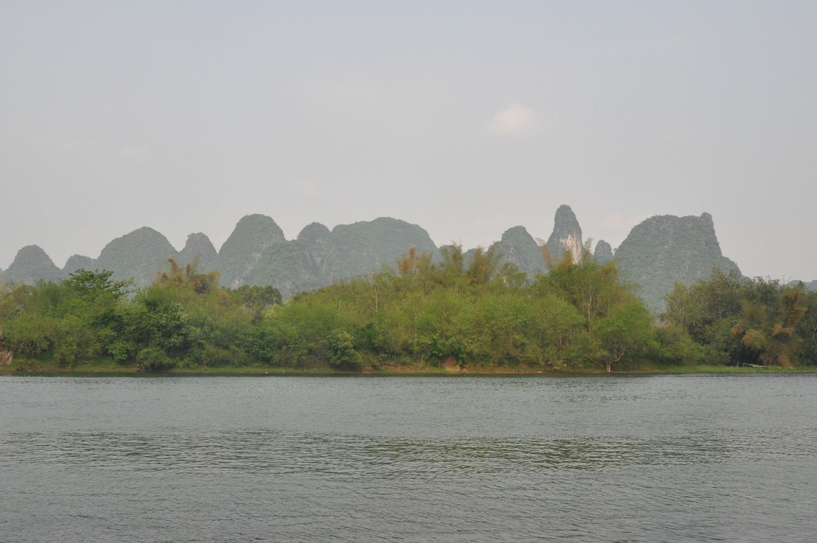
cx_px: 408
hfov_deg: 46.5
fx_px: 952
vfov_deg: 31.8
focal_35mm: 42
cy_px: 272
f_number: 13
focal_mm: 28
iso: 800
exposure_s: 1/640
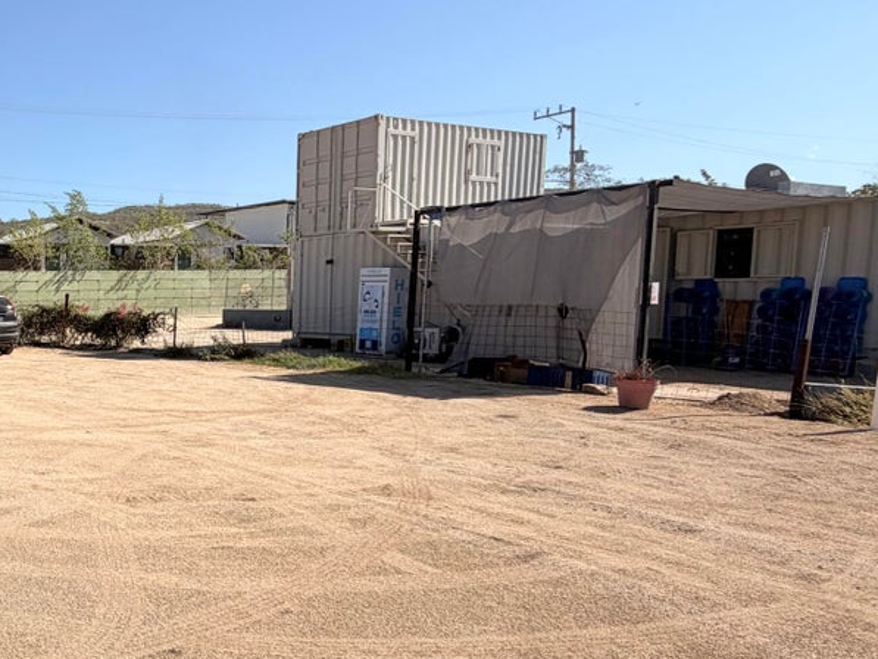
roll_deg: +1.5
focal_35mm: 32
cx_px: -11
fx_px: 812
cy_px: 380
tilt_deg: -6.2
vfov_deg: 44.0
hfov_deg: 46.8
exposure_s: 1/1189
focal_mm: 2.22
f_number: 2.2
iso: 20
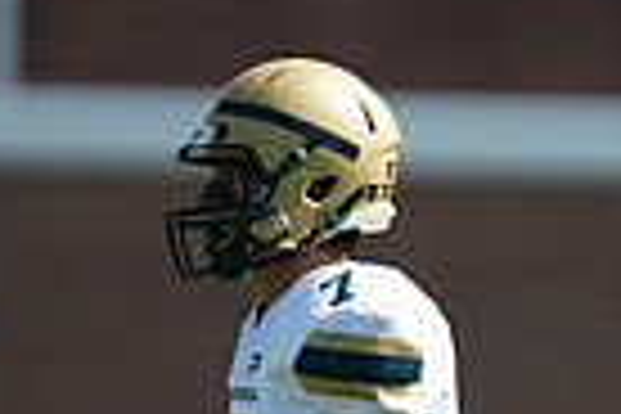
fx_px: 21699
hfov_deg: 1.6
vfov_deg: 1.1
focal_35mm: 1258
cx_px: 459
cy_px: 587
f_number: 2.8
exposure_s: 1/4000
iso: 400
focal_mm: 300
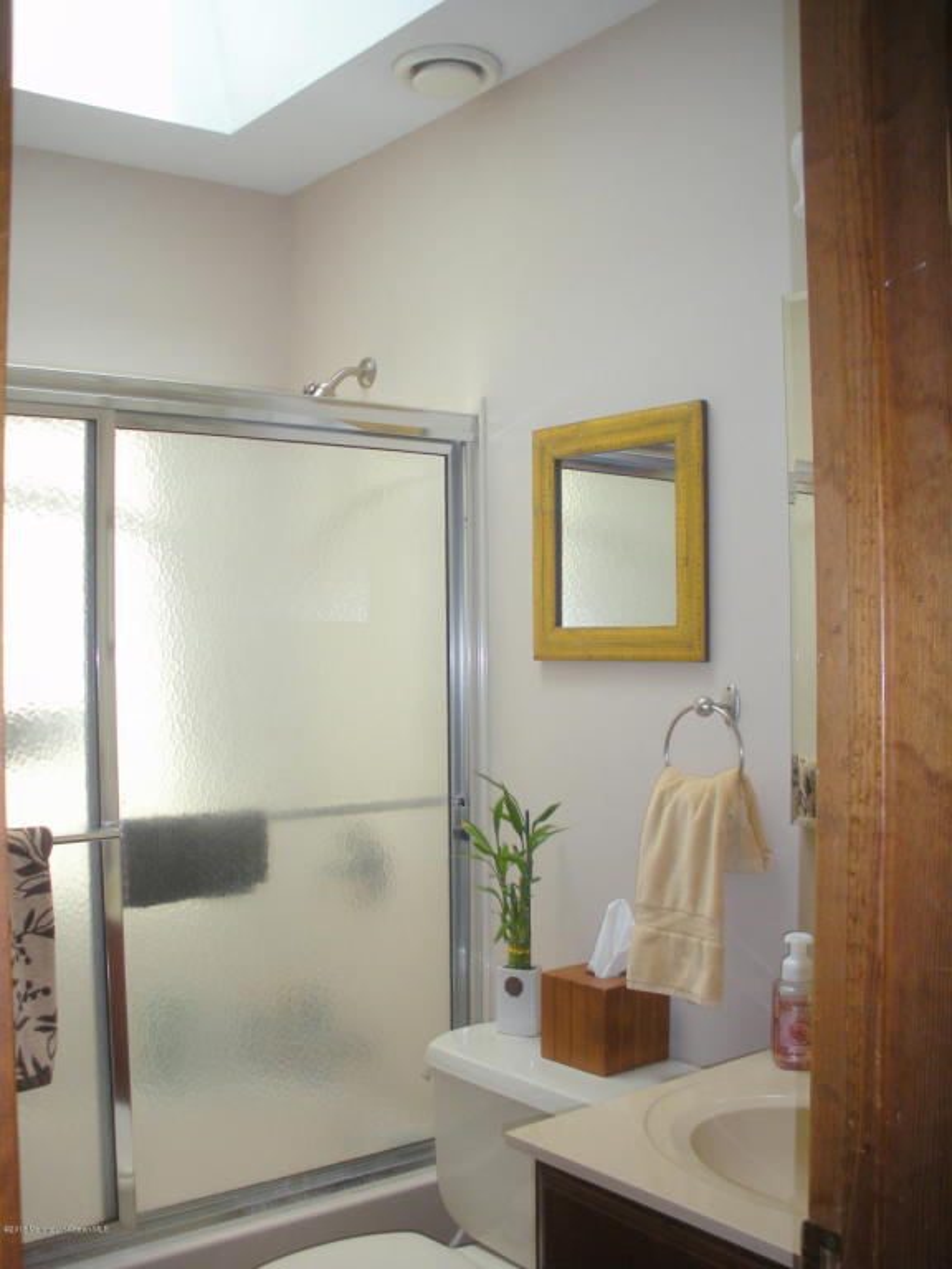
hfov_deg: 40.7
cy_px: 634
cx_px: 476
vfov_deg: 52.6
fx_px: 1283
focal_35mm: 35
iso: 103
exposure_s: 1/61
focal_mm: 6.3
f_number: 3.5
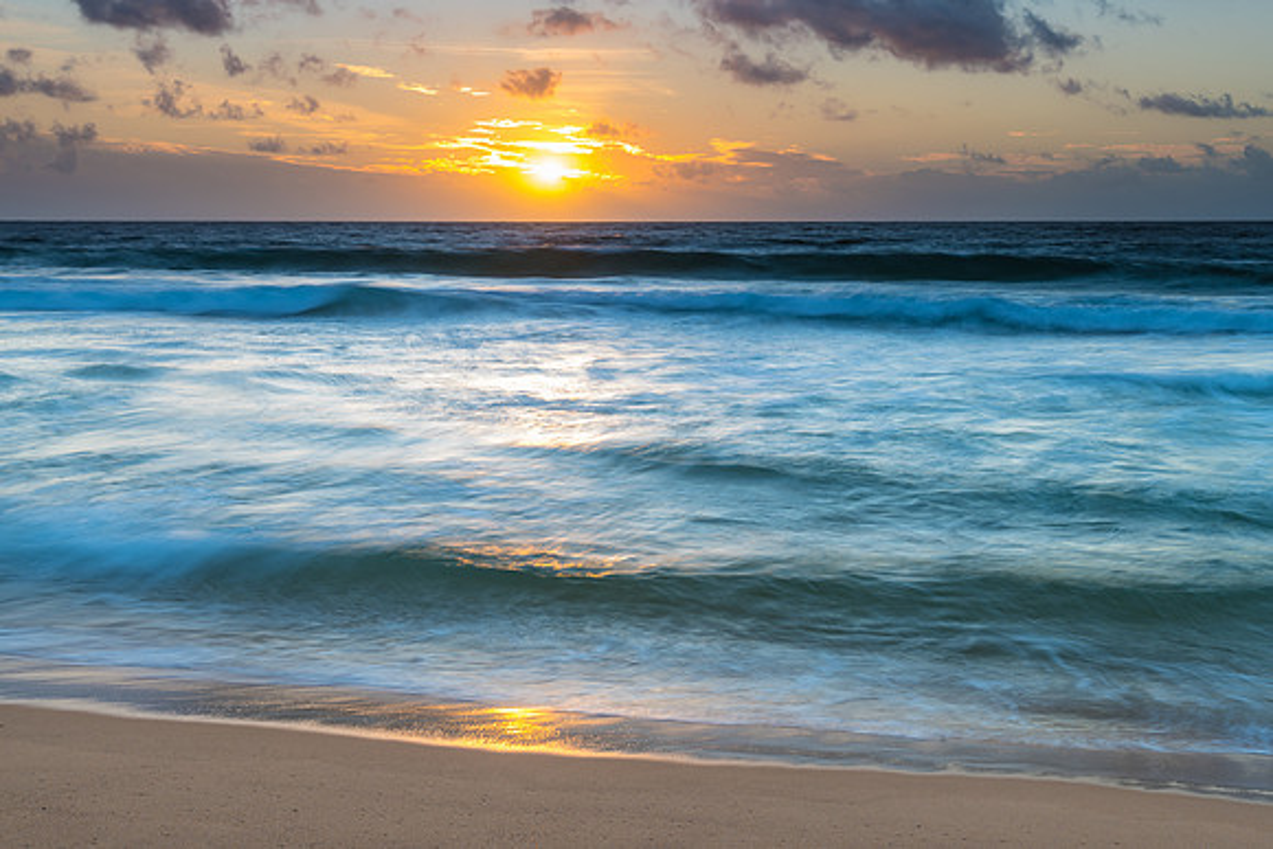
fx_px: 1788
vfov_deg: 26.7
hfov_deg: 39.2
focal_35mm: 51
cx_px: 636
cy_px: 424
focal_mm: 50
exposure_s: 1/1.67
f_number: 10
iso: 31
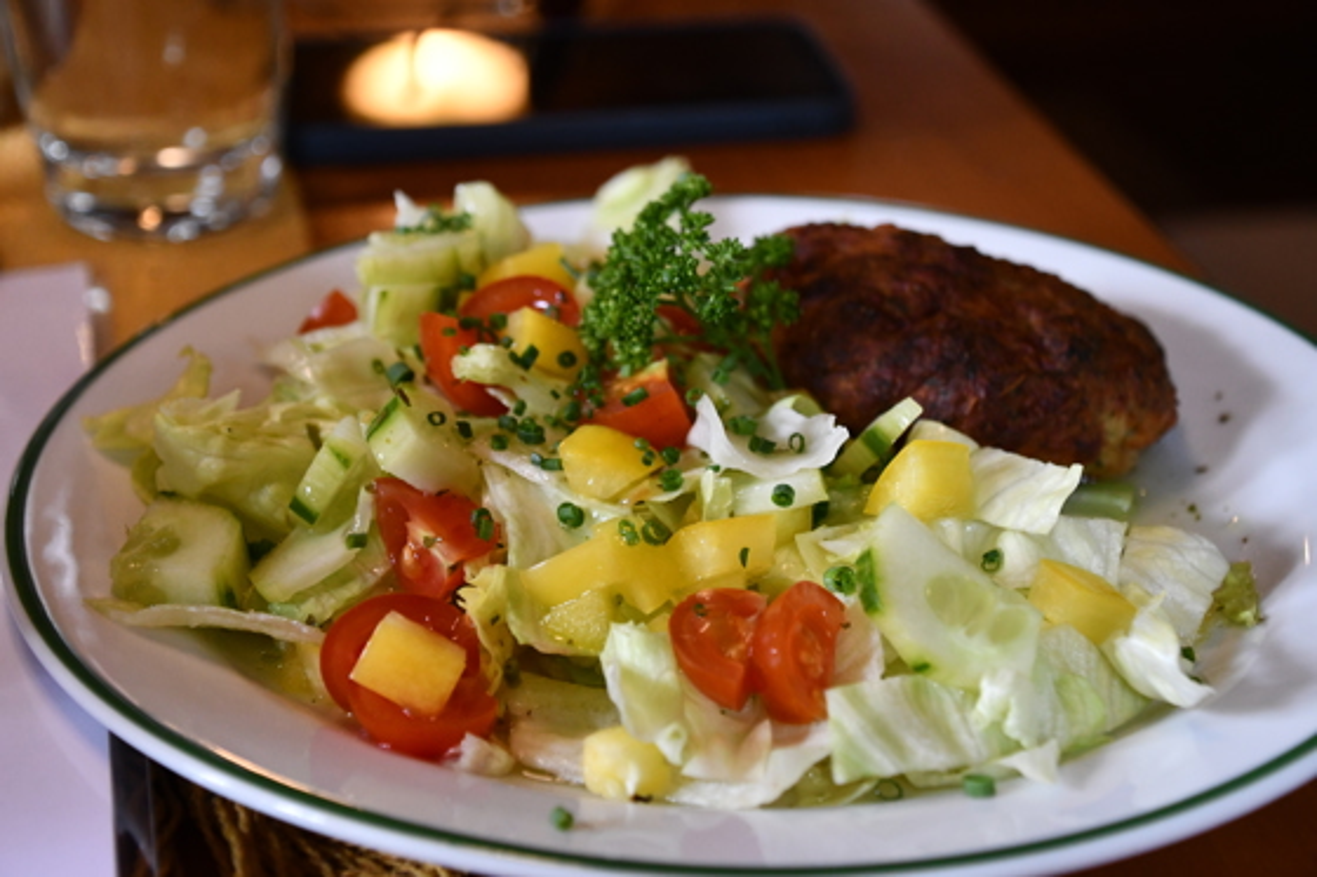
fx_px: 2414
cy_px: 438
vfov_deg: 20.6
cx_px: 658
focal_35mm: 66
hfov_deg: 30.5
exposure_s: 1/125
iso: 2000
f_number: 4.5
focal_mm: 44
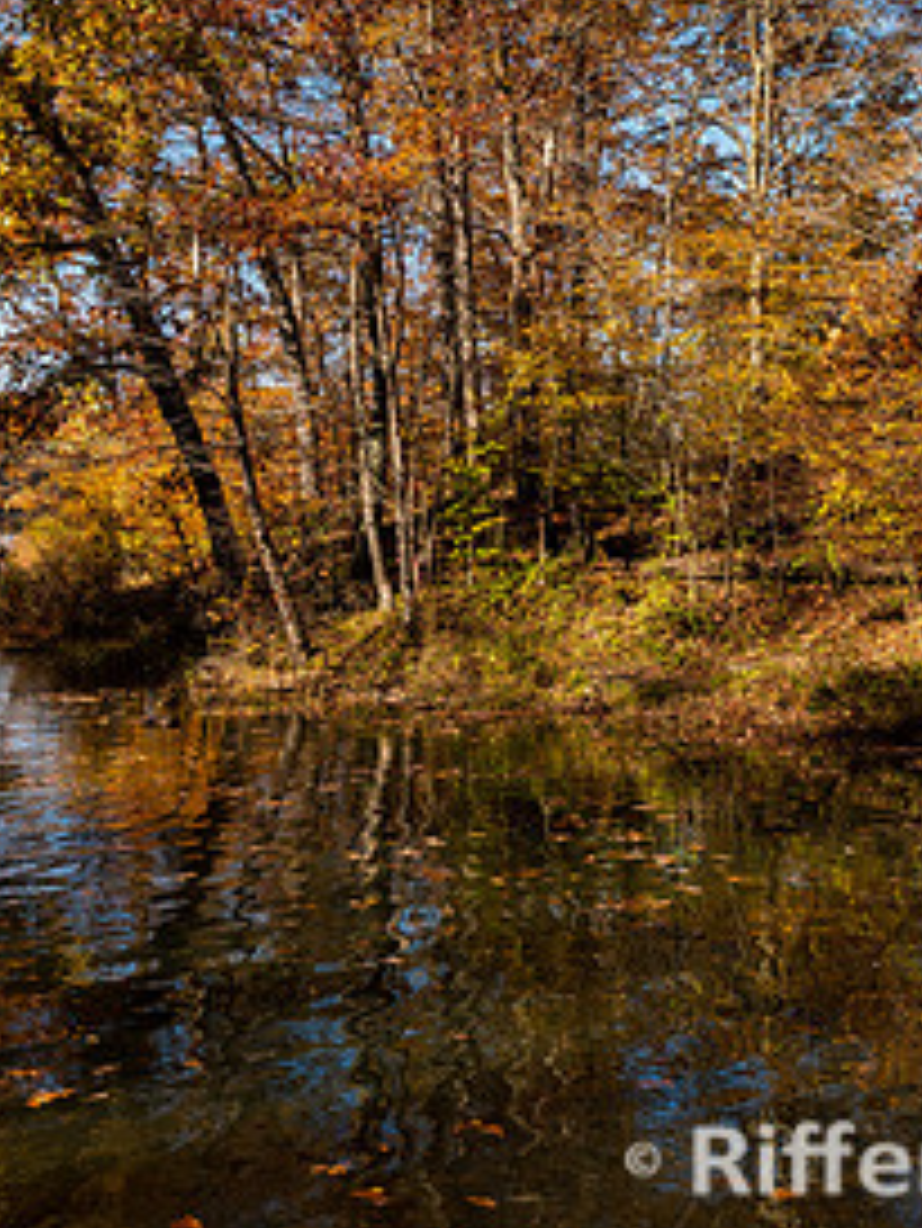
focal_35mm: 49
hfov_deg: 29.5
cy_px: 371
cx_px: 324
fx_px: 1739
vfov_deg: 38.3
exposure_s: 1/250
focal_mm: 24
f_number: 7.1
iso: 200
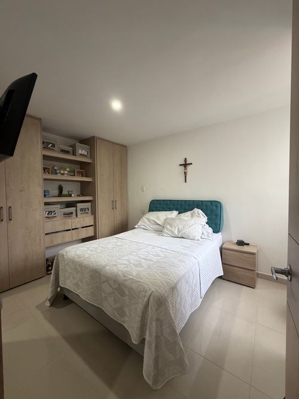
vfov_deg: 102.1
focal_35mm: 14
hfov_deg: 85.7
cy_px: 200
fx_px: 161
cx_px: 150
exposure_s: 1/120
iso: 320
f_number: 2.2
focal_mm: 2.22
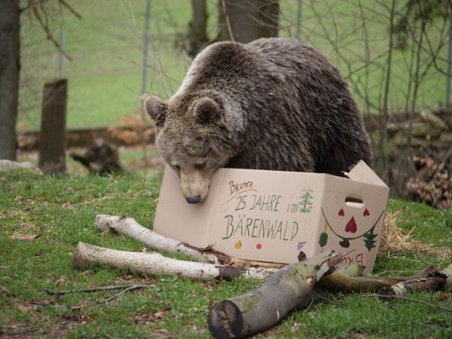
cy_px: 170
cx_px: 226
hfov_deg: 9.9
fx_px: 2612
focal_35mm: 200
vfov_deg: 7.4
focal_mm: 100
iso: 320
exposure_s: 1/250
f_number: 2.8
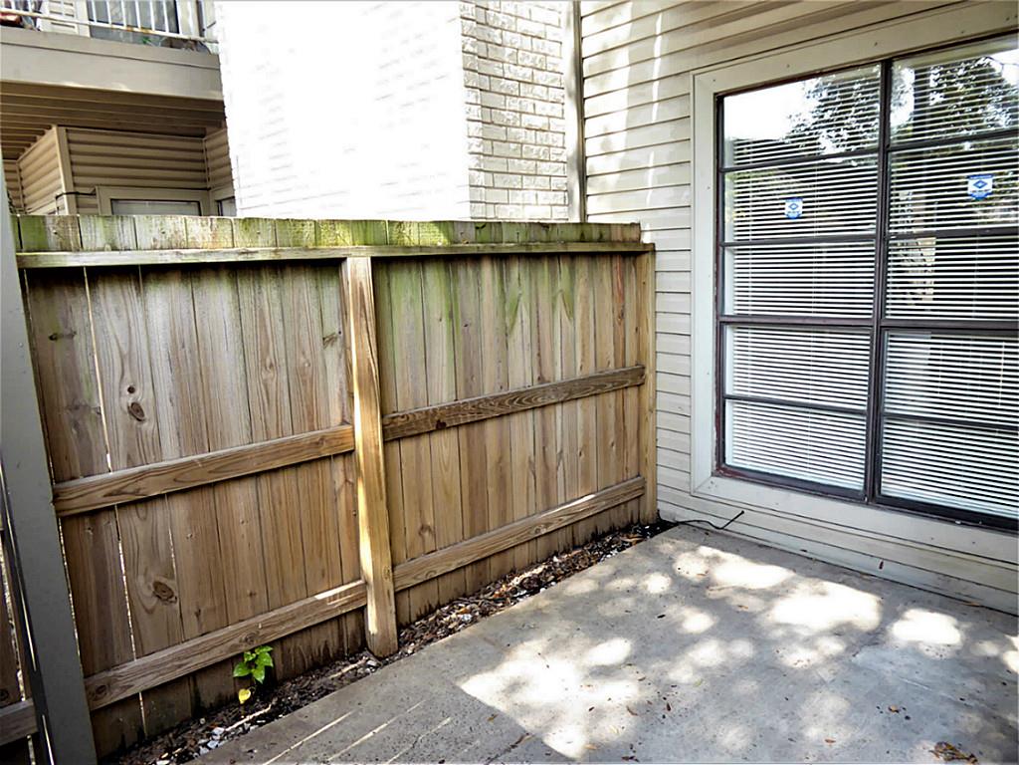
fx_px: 736
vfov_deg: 54.9
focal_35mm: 25
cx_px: 510
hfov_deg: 69.4
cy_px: 382
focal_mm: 4.3
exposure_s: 1/60
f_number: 3.3
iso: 125
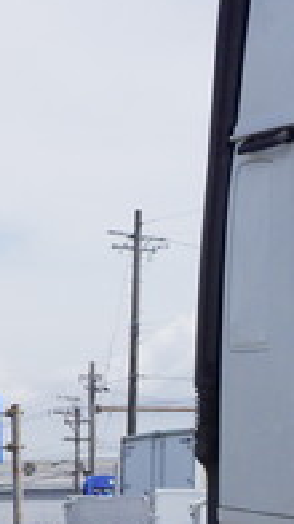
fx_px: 1680
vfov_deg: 17.5
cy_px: 454
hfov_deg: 9.7
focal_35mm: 121
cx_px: 422
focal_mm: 6.1
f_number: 4.6
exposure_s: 1/2000
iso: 250
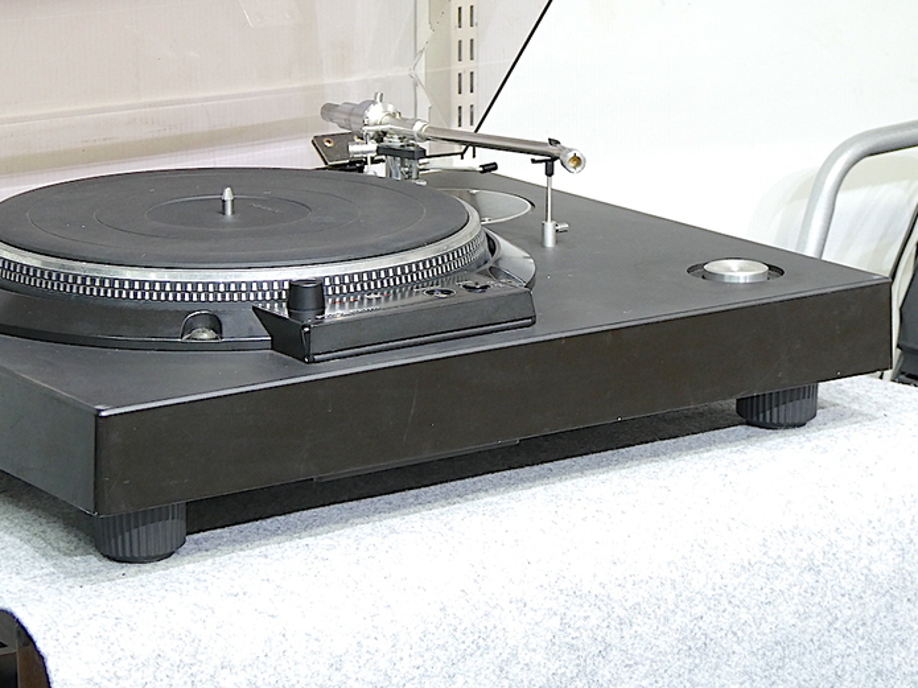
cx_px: 332
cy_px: 288
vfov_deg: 12.8
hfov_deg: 16.9
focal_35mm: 116
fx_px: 3076
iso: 200
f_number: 4.8
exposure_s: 1/3.2
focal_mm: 15
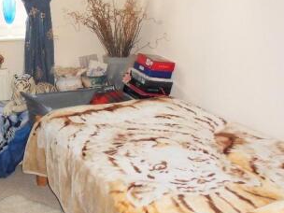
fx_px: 377
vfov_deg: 31.1
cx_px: 78
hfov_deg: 40.3
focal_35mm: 46
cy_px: 57
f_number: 3.3
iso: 200
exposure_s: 1/30
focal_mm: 4.2
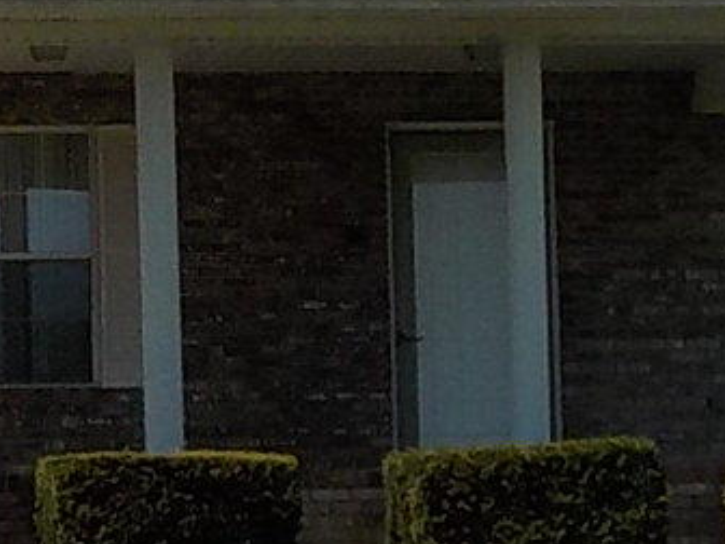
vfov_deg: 7.3
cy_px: 203
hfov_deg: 9.7
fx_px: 4252
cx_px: 82
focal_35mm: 203
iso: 125
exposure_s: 1/1600
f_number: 3.3
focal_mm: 4.1
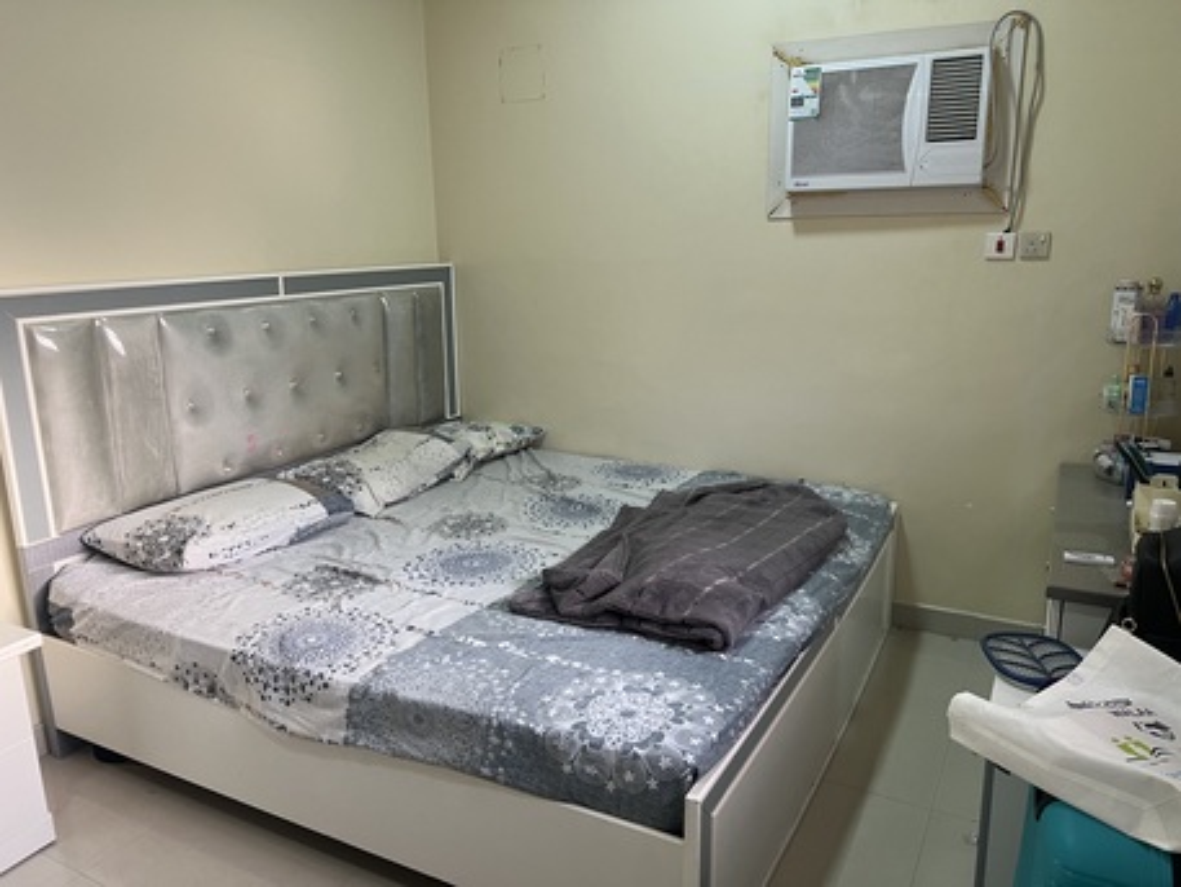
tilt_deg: -13.7
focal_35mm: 26
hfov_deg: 67.3
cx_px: 590
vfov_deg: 53.1
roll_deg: +1.2
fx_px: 887
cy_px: 444
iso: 80
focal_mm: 5.7
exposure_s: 1/60
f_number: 1.5
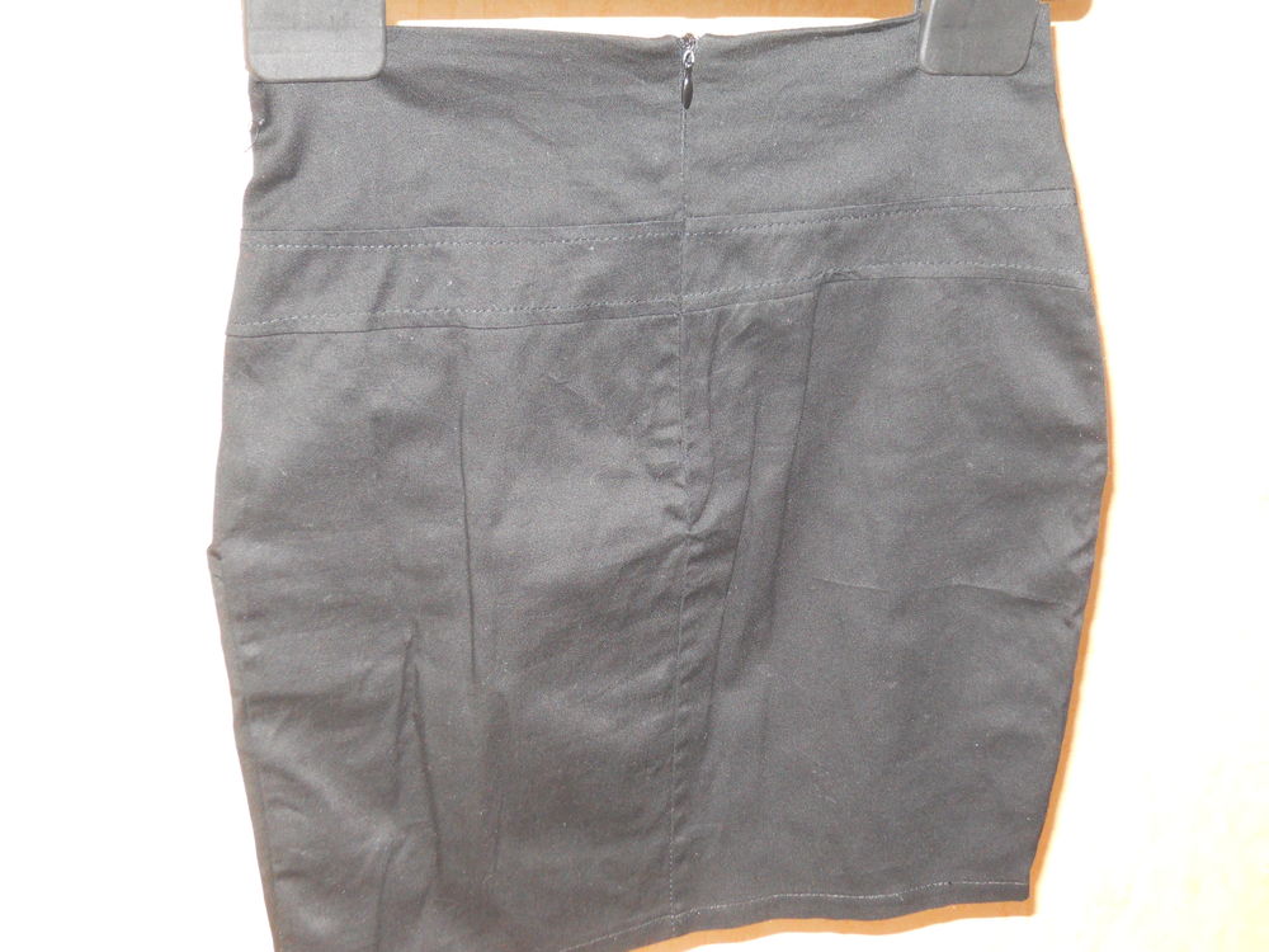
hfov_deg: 45.8
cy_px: 476
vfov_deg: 35.1
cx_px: 634
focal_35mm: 41
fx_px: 1503
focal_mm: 7.3
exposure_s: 1/30
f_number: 3.2
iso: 500
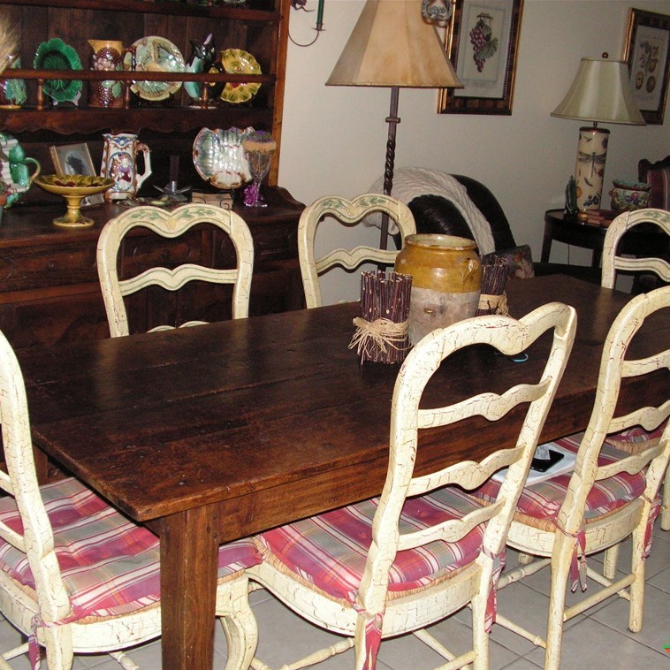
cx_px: 339
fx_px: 942
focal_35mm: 43
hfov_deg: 39.2
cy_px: 339
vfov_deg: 39.2
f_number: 3.2
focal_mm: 6
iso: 160
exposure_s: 1/40
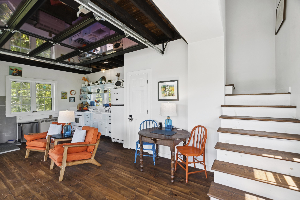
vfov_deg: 73.7
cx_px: 150
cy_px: 100
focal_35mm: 16
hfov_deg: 96.7
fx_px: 133
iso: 200
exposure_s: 1/15
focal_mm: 16
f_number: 7.1
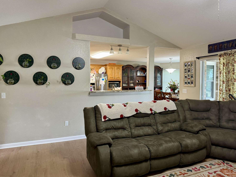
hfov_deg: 69.4
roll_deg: -0.2
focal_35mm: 25
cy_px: 86
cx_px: 119
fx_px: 170
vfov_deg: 54.9
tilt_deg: -2.2
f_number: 1.78
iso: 250
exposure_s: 1/60
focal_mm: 6.76
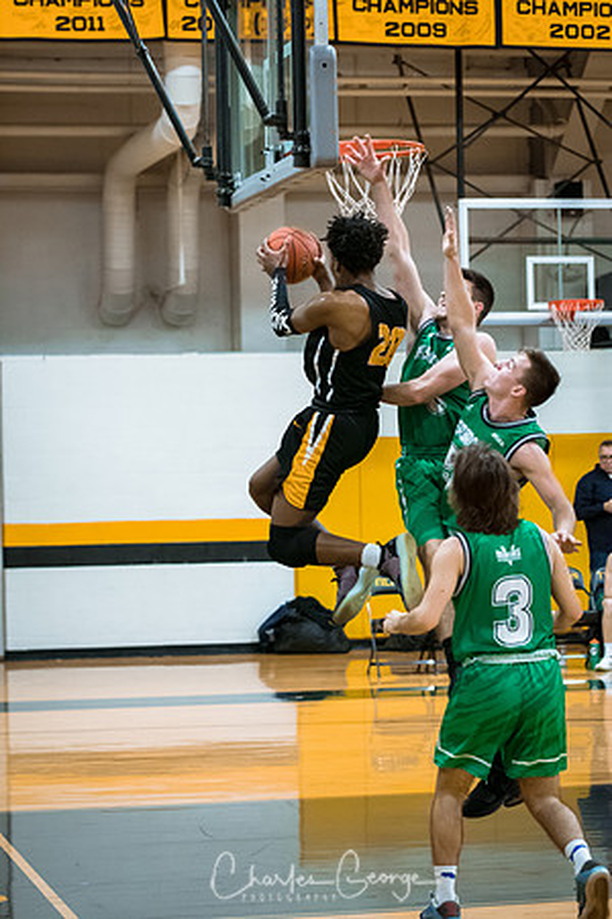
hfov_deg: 13.0
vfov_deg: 19.5
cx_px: 306
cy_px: 460
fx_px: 2677
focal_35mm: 105
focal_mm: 70
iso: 3200
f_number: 2.8
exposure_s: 1/400
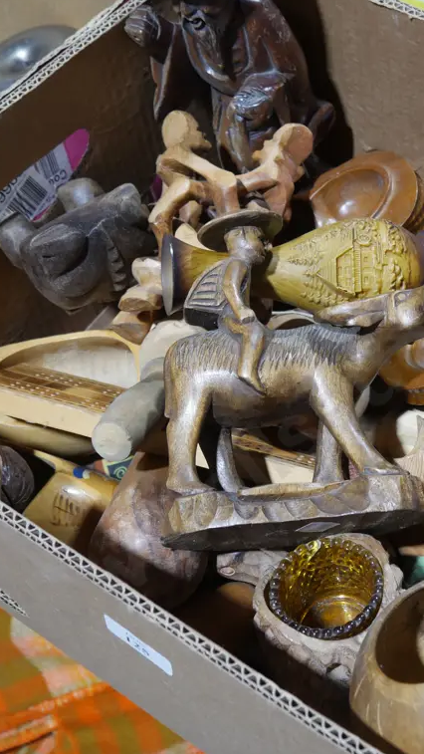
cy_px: 374
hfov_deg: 21.0
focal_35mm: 56
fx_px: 1119
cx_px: 384
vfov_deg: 37.2
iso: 400
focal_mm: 19
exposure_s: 1/60
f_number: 4.1
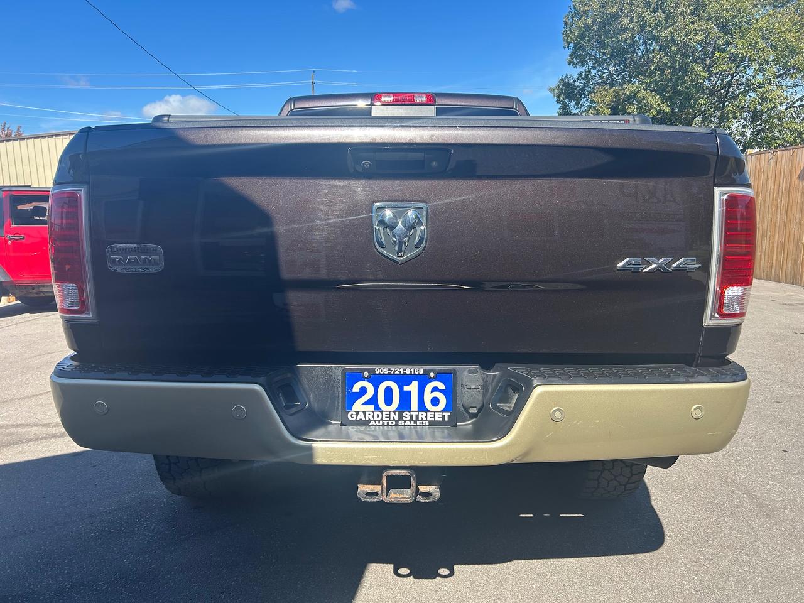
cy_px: 302
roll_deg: +1.1
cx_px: 402
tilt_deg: -9.1
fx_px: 604
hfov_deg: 67.3
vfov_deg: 53.1
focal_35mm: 26
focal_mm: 5.7
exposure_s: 1/1698
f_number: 1.5
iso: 50
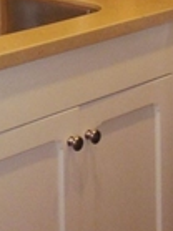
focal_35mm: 138
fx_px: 921
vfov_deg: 13.1
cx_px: 7
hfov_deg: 10.7
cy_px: -173
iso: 100
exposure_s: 1/30
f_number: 2.8
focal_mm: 4.4
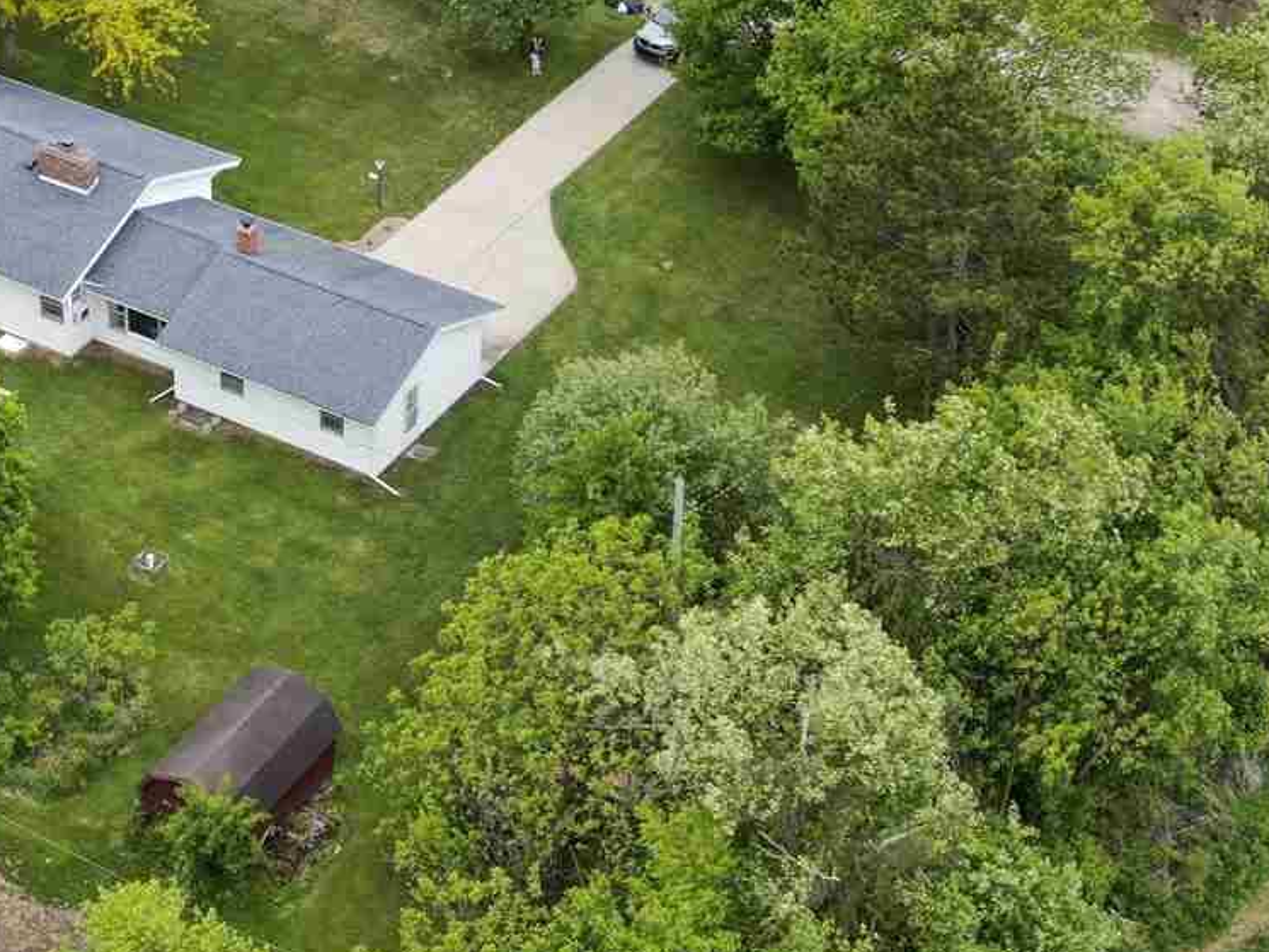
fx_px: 2897
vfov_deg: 18.6
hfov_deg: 24.3
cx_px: 223
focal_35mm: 79
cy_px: 376
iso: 200
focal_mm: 8.06
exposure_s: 1/640
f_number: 3.7
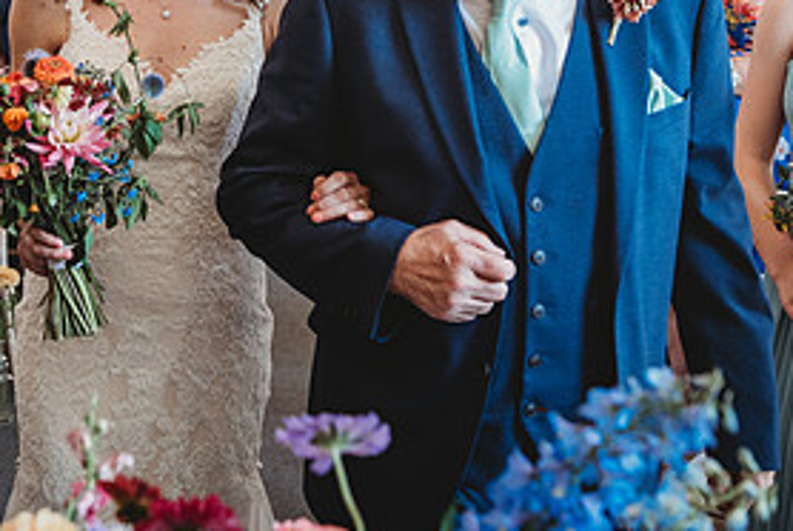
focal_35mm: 73
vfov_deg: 18.3
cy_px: 7
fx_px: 1610
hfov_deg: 26.8
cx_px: 97
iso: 1000
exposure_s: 1/125
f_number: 4
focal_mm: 35
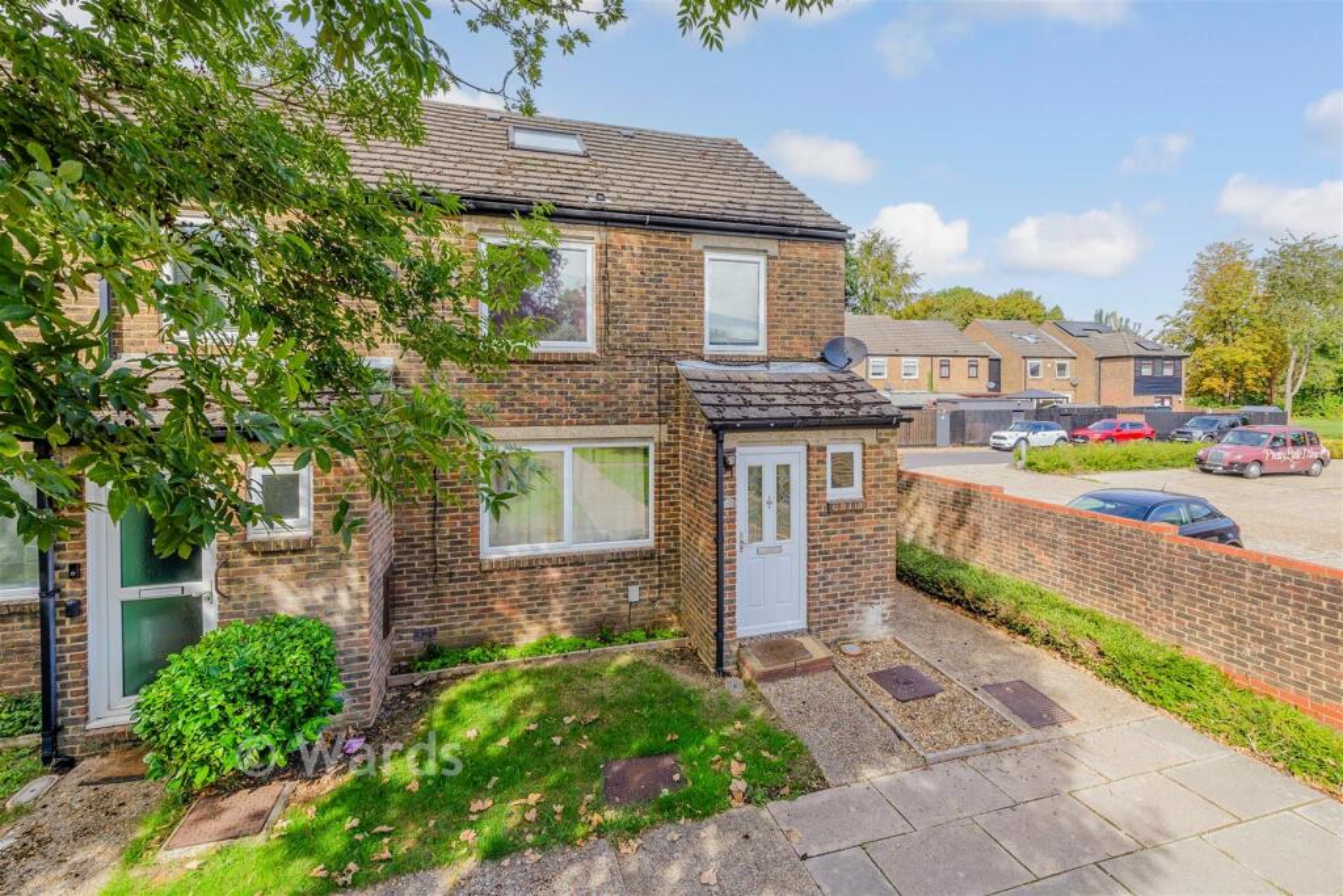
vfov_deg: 81.2
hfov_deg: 104.2
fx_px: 522
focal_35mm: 14
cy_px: 448
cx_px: 672
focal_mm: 14
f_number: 8
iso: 100
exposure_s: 1/200
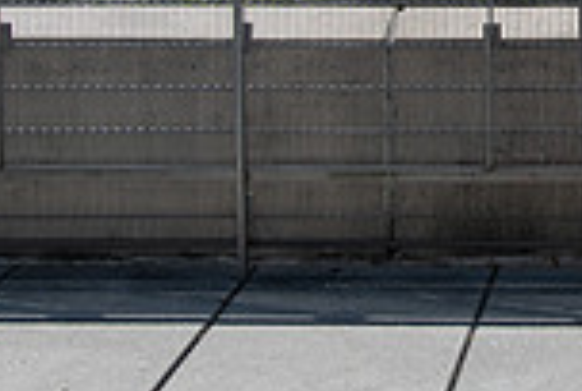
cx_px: 659
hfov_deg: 17.0
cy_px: -228
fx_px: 1879
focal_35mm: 116
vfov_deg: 11.3
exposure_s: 1/3200
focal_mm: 30
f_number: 4
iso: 200
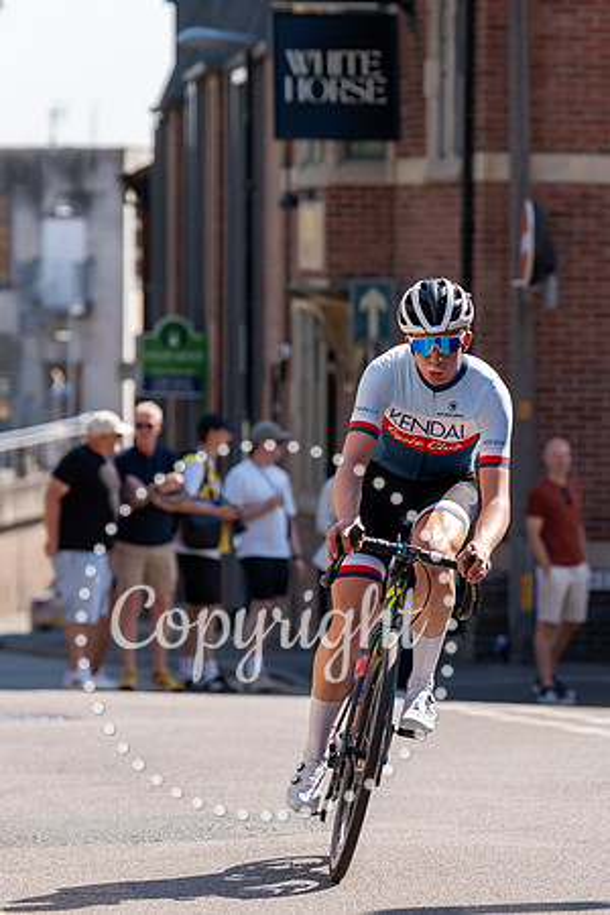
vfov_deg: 10.9
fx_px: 4815
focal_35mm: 189
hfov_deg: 7.2
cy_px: 453
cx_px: 400
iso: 160
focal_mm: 125
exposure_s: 1/1000
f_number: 3.5
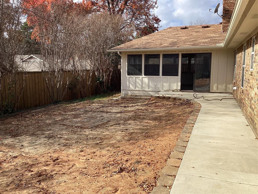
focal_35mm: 31
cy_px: 97
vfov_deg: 45.4
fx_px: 231
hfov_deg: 58.4
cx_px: 129
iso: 25
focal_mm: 3.3
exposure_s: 1/1116
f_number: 2.4
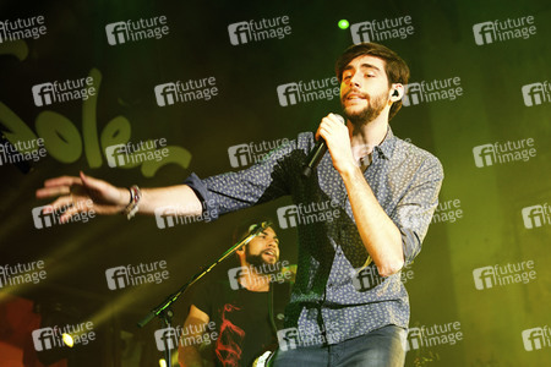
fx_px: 735
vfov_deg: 28.1
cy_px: 184
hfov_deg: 41.1
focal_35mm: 48
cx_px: 276
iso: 1600
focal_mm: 48
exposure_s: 1/160
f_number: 2.8
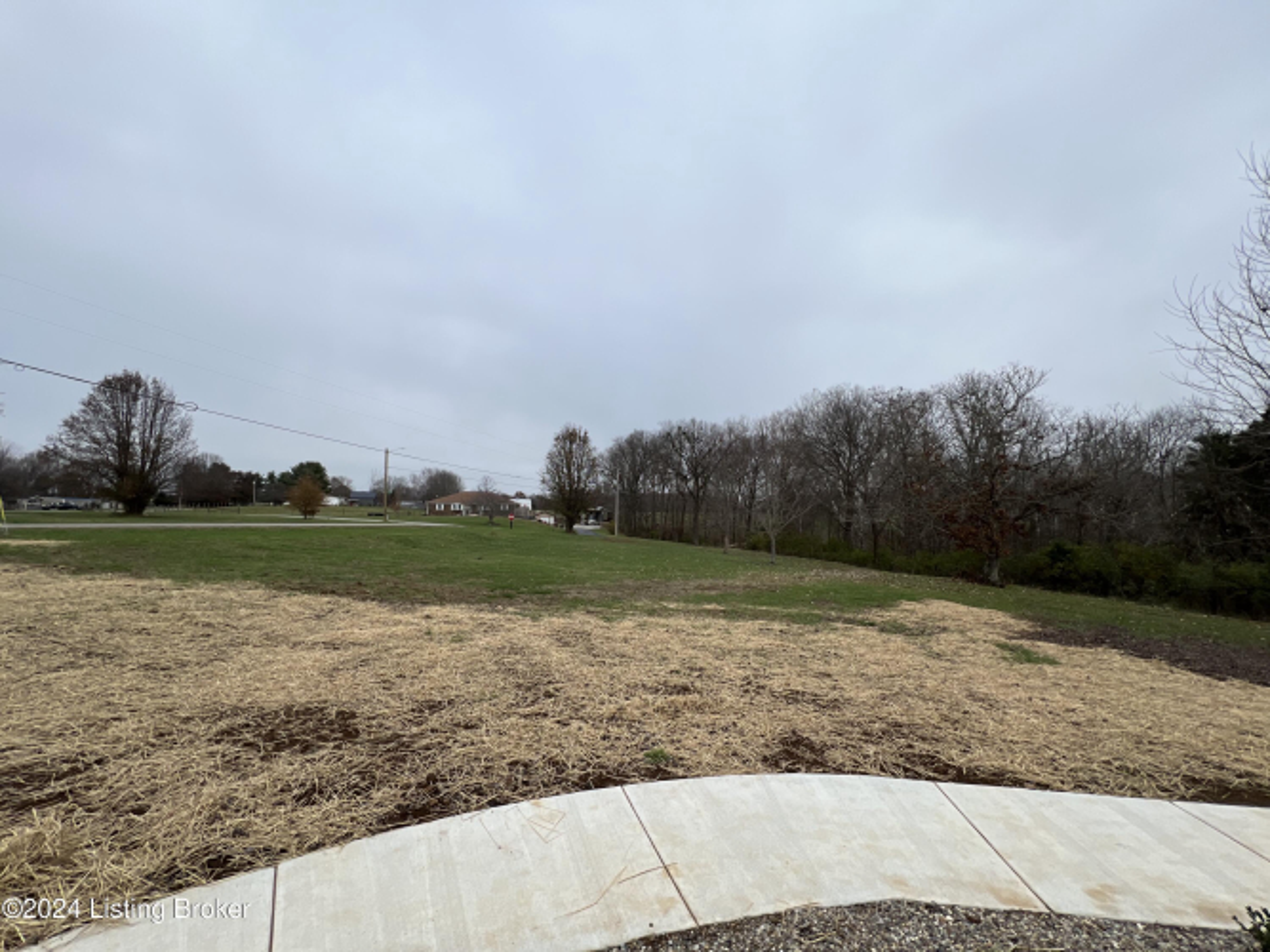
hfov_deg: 106.2
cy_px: 476
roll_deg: -0.5
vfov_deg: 89.9
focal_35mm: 13
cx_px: 635
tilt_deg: +4.6
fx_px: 477
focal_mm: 1.57
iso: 32
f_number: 1.8
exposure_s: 1/506
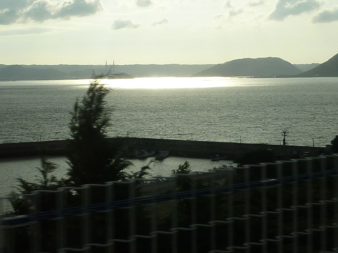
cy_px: 91
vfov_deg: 19.6
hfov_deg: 26.0
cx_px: 158
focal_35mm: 75
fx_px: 732
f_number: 5.6
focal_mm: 5
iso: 80
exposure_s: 1/800
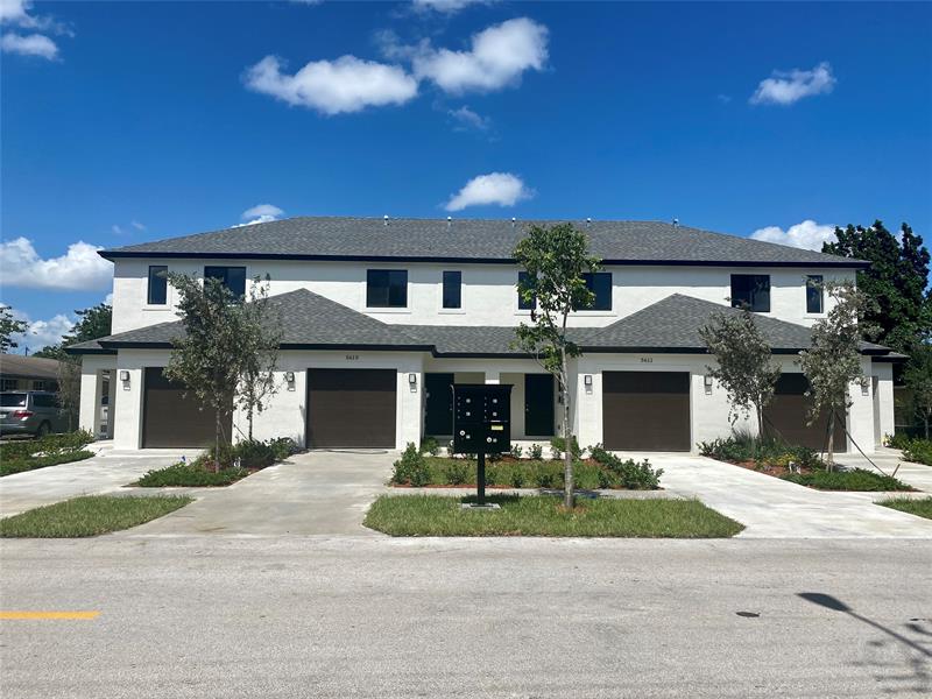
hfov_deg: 67.3
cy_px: 350
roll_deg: -0.4
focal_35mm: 26
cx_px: 466
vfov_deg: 53.1
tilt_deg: +4.1
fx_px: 700
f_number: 1.8
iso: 32
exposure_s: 1/5495
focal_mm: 4.25
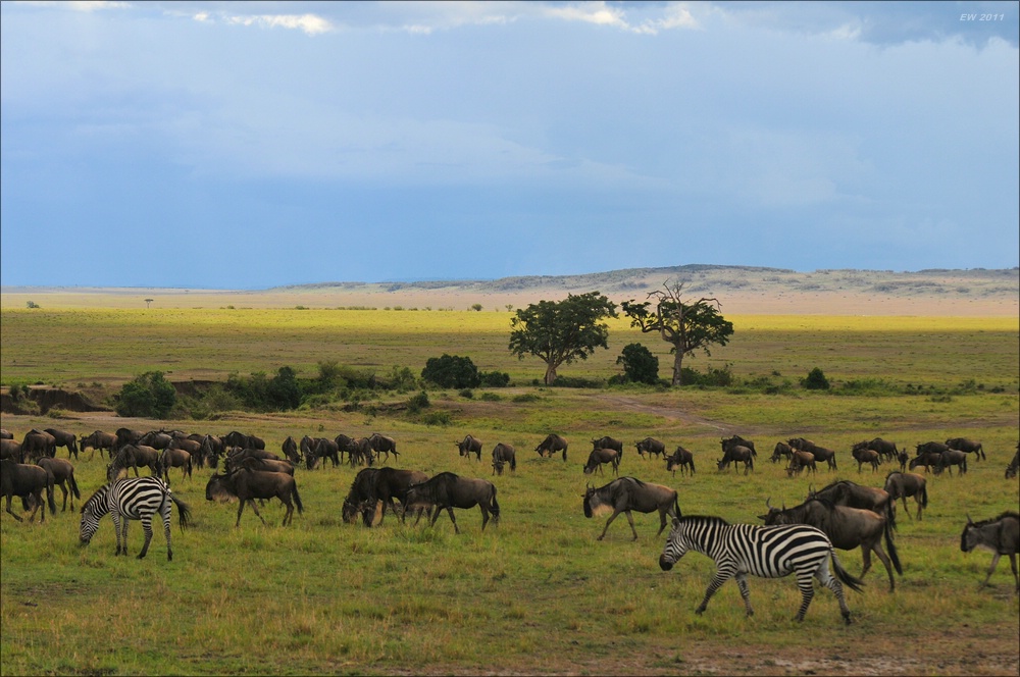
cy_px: 338
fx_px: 2971
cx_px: 510
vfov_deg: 13.0
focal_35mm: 105
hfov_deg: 19.5
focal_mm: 70
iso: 320
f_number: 5
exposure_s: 1/1600
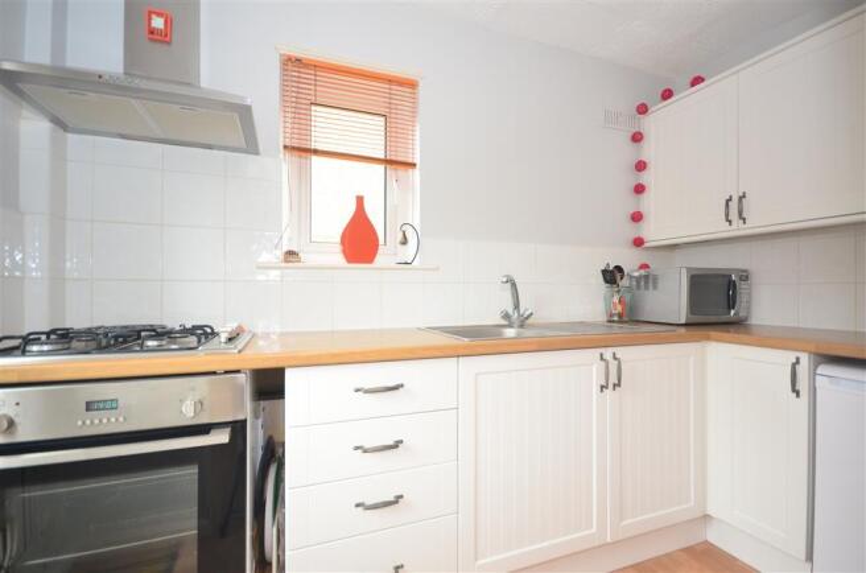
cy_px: 286
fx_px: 414
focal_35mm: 17
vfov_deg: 69.4
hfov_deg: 92.6
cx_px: 433
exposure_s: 1/13
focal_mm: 11.5
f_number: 5
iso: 200
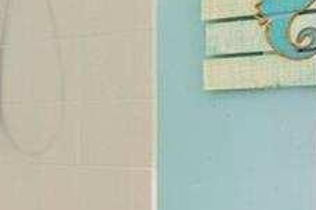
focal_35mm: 120
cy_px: 127
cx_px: -613
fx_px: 1053
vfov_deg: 11.4
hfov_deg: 11.2
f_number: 8
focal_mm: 17
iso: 400
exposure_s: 4
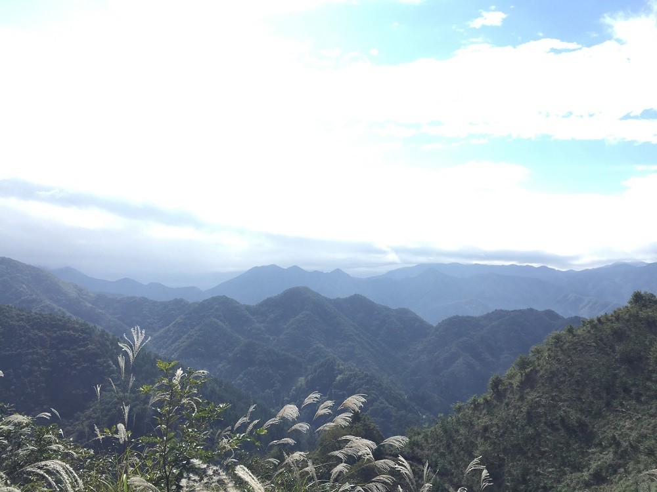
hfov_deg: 61.7
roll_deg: +0.2
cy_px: 246
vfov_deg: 48.2
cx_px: 328
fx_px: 550
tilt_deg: +5.1
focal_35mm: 29
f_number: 2.2
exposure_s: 1/1364
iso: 32
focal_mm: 4.15
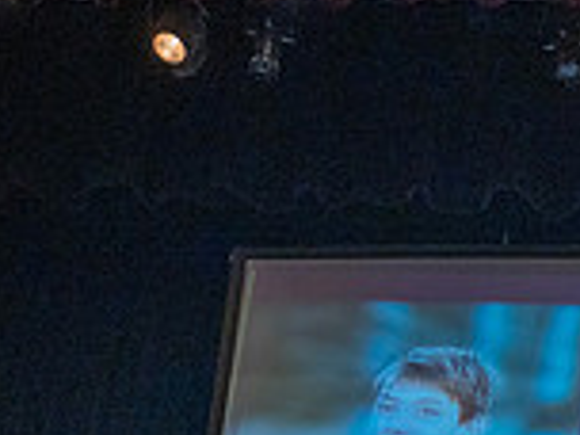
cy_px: 677
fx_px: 1474
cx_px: 813
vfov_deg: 15.3
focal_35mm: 88
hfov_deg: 19.9
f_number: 2.8
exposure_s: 1/160
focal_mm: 24
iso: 2500
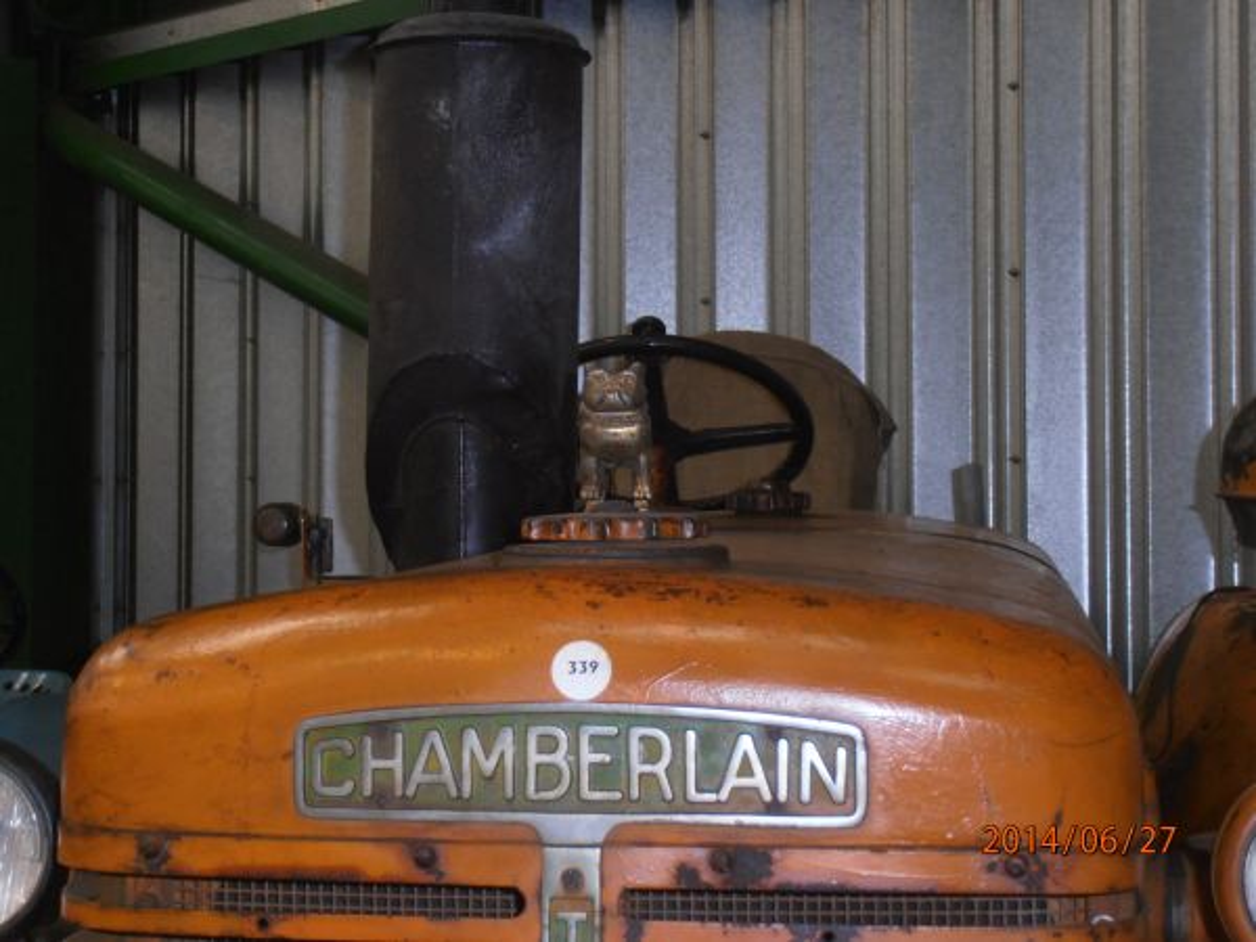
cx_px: 628
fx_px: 3193
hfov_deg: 22.3
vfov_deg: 16.8
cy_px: 471
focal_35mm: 88
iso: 250
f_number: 5.1
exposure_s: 1/50
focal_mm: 15.51
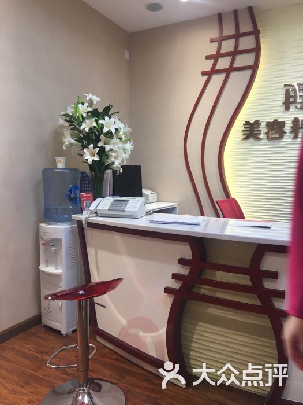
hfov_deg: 48.2
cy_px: 202
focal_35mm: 29
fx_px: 338
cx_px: 152
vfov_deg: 61.7
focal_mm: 4.15
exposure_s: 1/33
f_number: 2.2
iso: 64
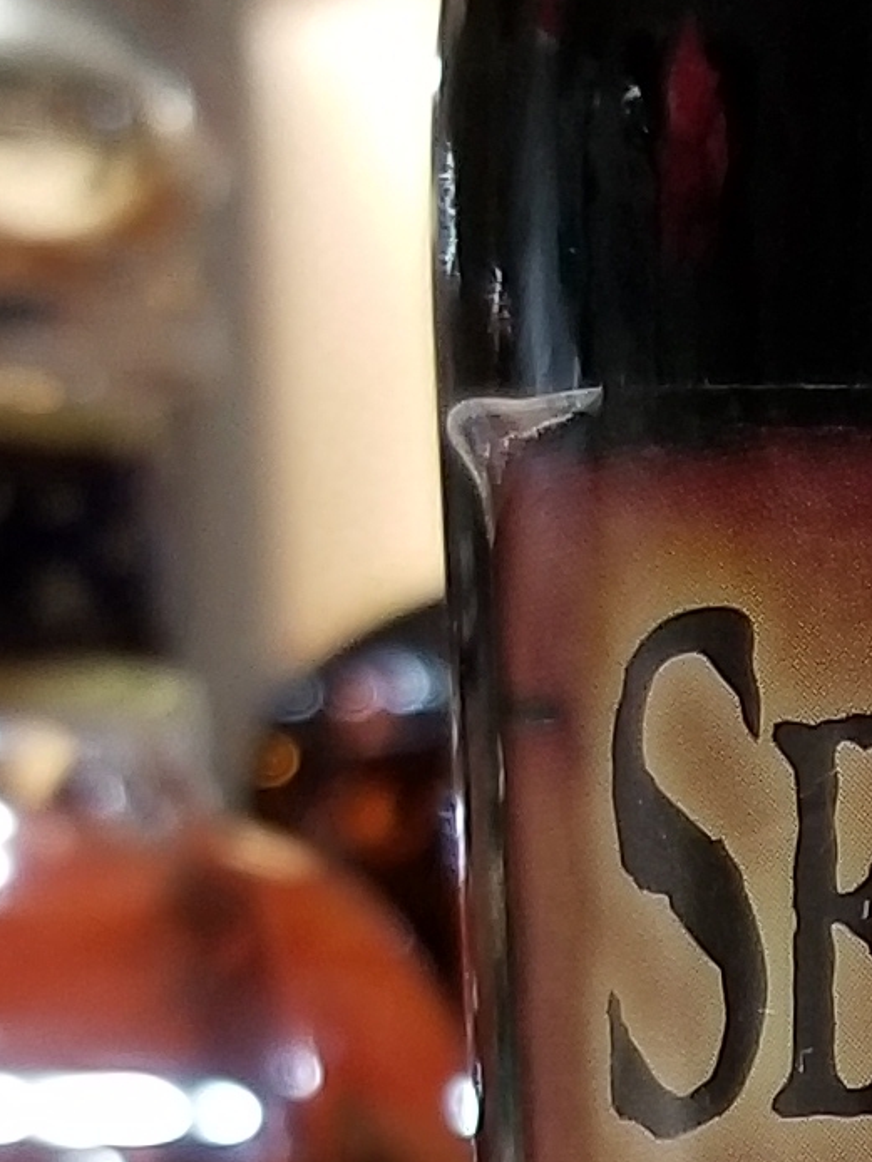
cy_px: 1555
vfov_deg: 12.6
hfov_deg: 9.5
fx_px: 5069
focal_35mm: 151
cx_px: 1453
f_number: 1.7
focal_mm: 4.25
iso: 200
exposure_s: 1/20
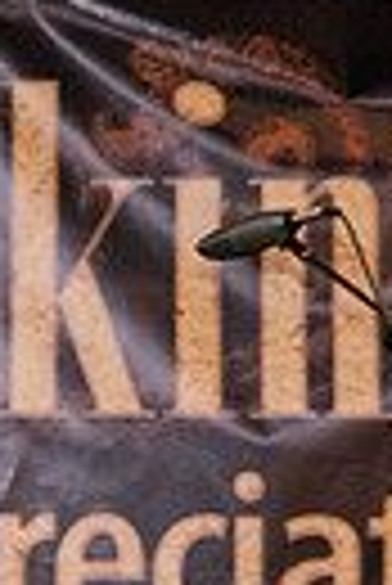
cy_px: 661
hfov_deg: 3.8
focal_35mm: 354
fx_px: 5766
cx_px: -475
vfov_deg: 5.8
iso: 4000
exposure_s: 1/200
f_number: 5
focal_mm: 65
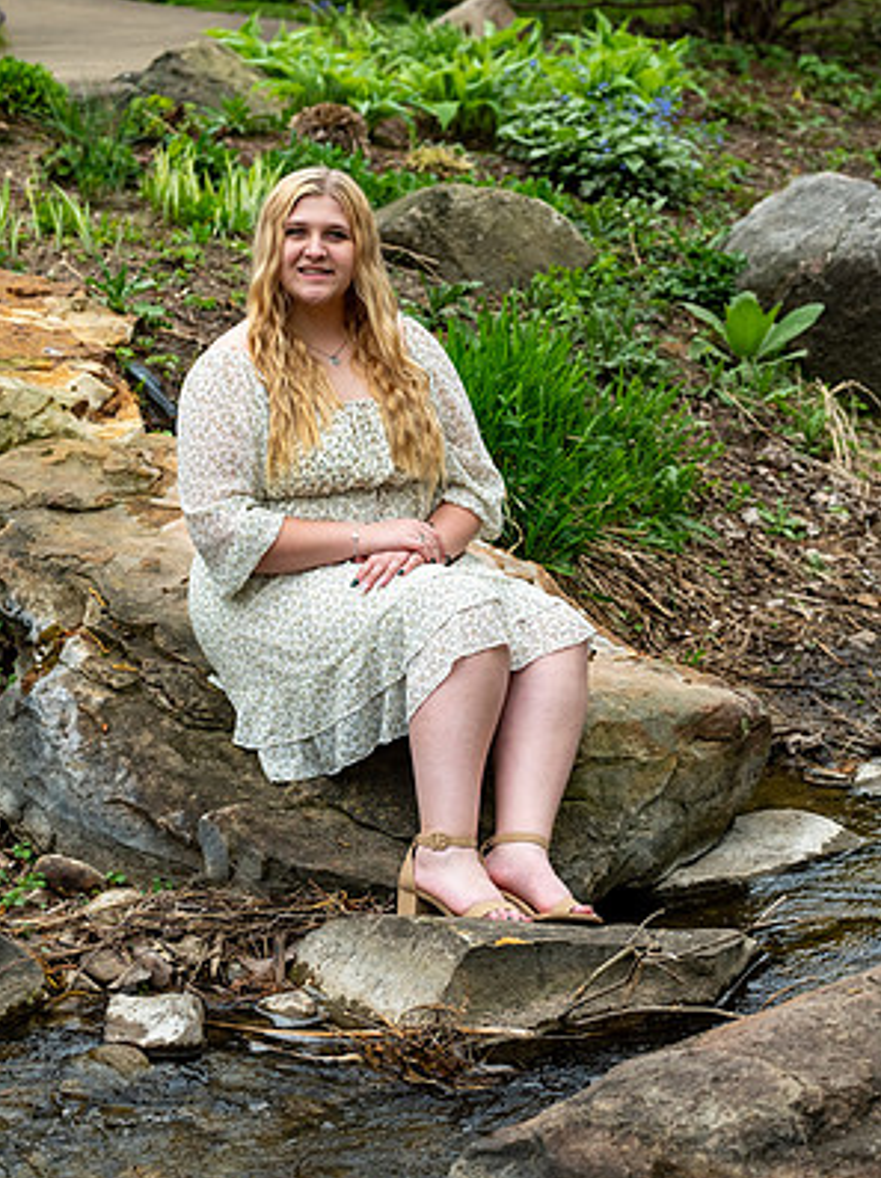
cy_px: 561
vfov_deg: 18.2
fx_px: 3671
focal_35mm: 108
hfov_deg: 13.7
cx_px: 439
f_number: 4
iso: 250
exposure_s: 1/320
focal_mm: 66
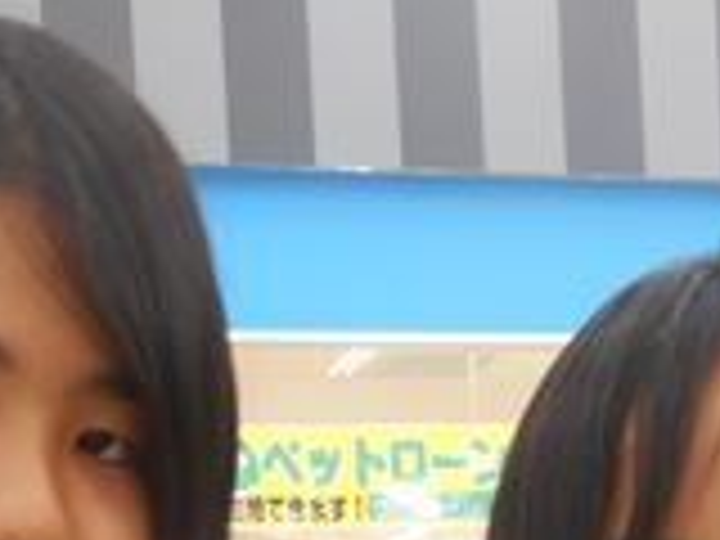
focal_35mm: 94
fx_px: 1955
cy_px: 891
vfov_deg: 14.3
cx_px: 333
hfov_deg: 20.9
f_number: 3.7
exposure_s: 1/30
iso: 220
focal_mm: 4.5
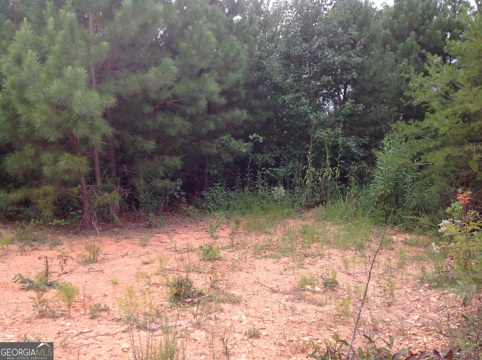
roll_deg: -3.1
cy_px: 180
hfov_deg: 52.7
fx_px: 487
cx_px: 241
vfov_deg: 40.6
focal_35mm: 35
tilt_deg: -2.8
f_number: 2.4
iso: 50
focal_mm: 4.28
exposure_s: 1/173
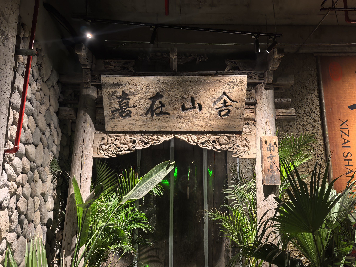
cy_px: 134
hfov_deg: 54.0
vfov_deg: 41.8
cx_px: 178
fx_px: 350
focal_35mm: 34
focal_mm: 6.98
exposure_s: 1/50
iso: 160
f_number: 1.4
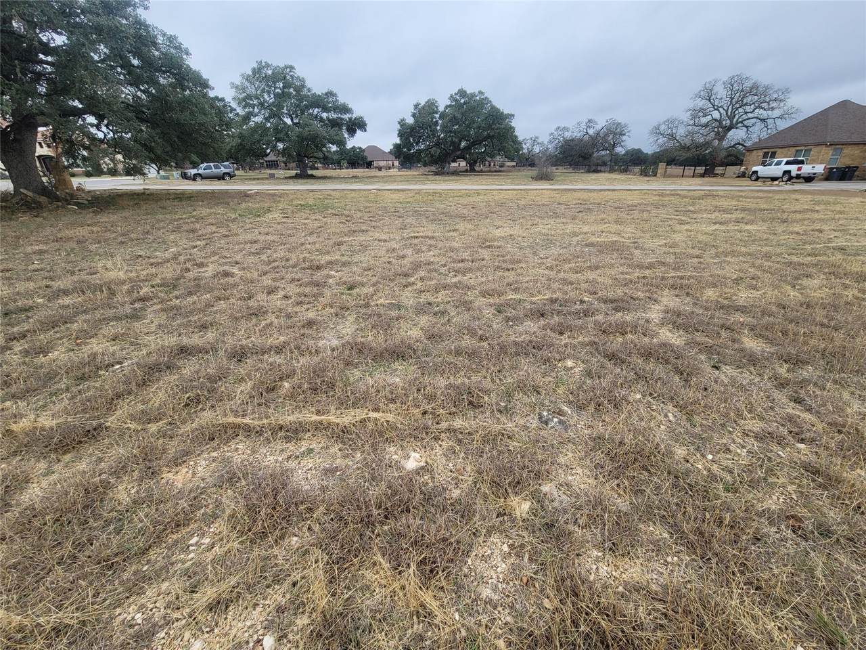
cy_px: 325
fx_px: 325
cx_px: 433
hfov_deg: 106.2
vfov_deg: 89.9
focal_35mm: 13
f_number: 2.2
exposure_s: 1/402
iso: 64
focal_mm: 2.2
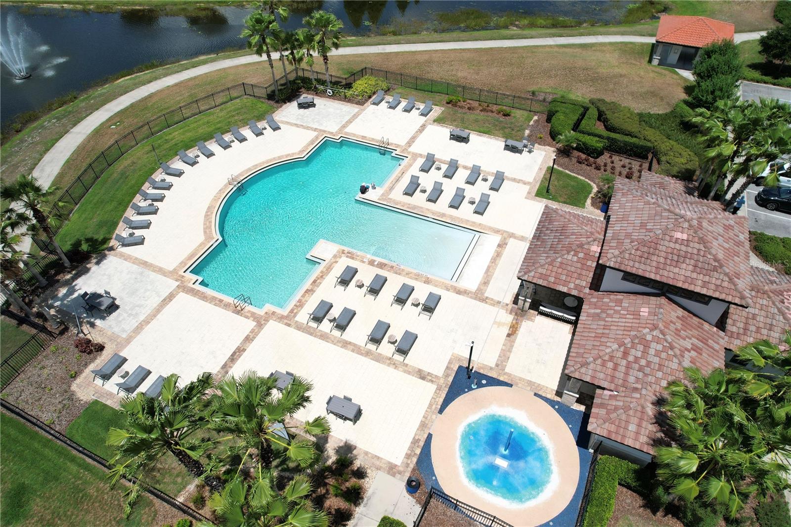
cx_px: 396
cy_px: 264
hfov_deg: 78.6
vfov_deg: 57.2
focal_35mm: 22
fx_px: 483
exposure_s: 1/5000
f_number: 2.8
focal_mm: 8.38
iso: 150
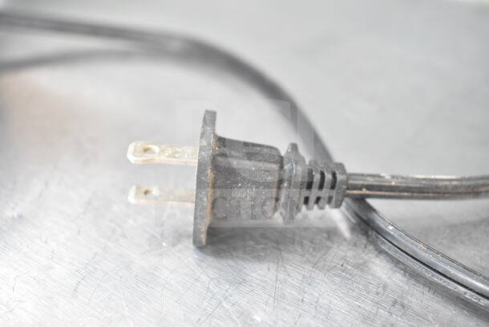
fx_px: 652
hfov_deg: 41.1
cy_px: 164
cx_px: 244
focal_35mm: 48
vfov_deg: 28.1
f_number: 4.5
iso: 2200
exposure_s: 1/50
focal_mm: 32
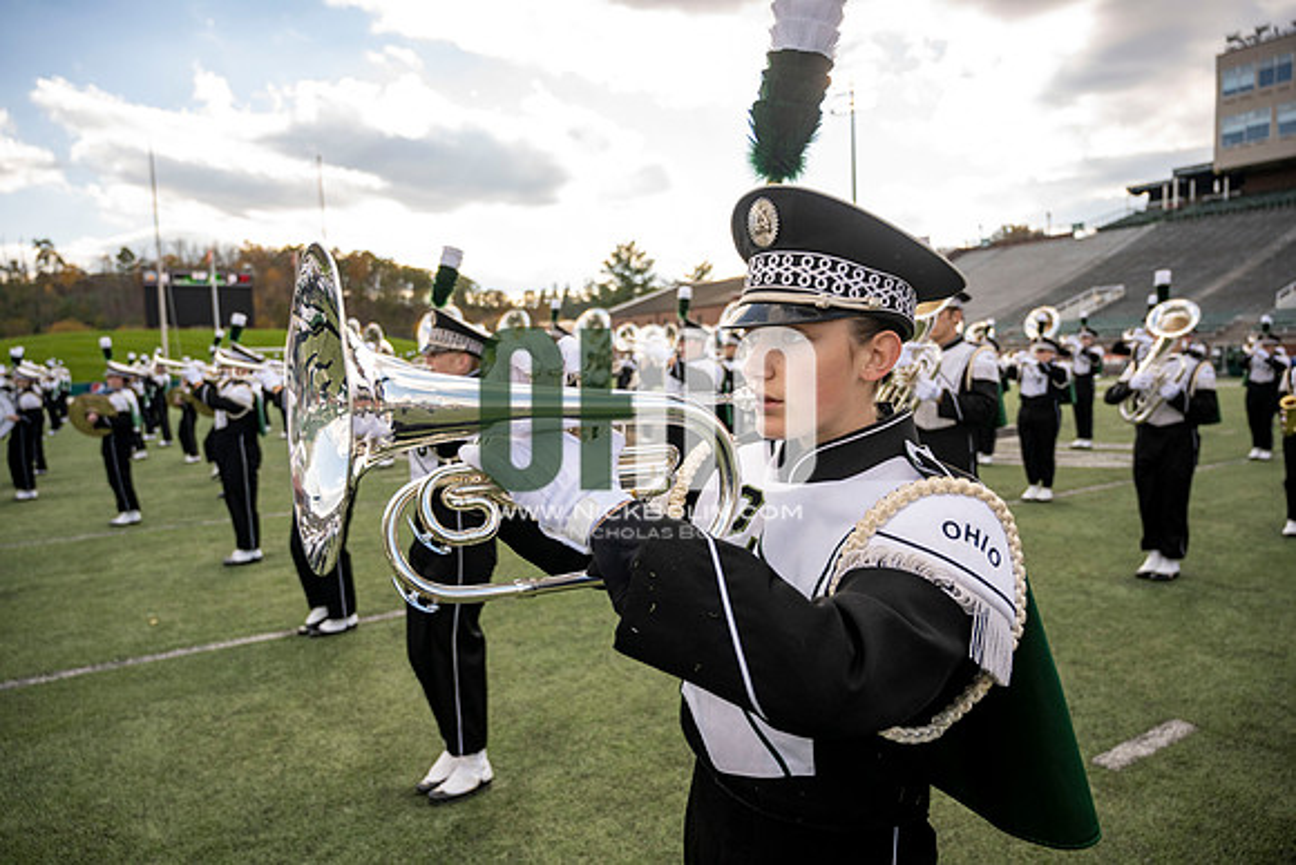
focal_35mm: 24
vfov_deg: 53.2
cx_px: 648
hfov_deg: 73.7
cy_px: 432
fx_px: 864
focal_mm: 24
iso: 500
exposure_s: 1/2000
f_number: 4
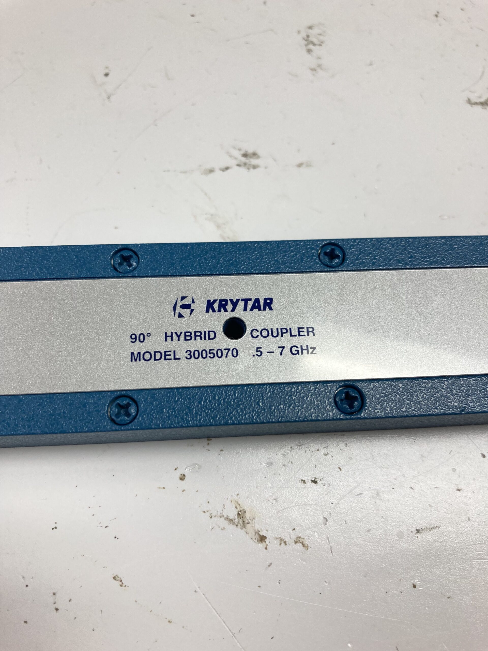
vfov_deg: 63.4
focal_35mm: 28
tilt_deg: -70.2
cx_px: 244
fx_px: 526
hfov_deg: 49.7
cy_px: 326
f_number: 1.8
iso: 80
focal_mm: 3.99
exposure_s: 1/120
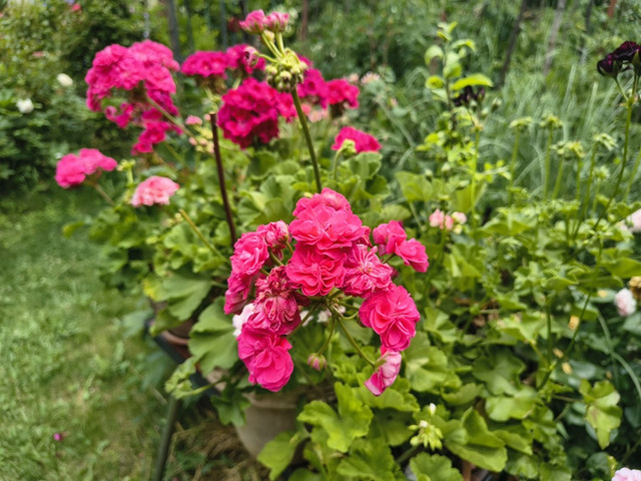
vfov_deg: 56.8
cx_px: 320
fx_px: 444
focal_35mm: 24
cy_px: 240
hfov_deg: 71.6
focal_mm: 5.56
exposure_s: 1/618
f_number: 1.8
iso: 100
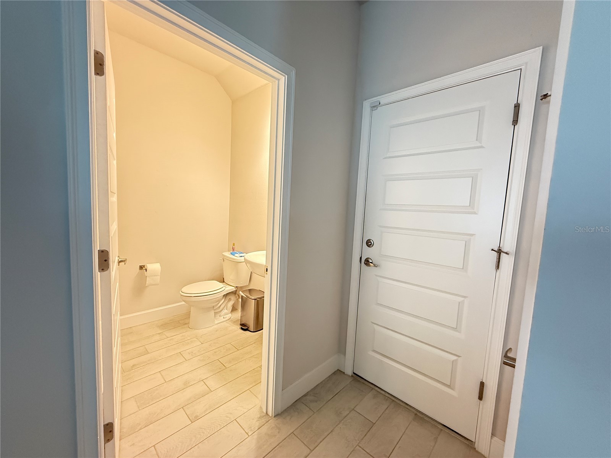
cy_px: 229
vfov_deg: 85.7
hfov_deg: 102.1
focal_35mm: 14
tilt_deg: -4.1
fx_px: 247
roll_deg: -2.6
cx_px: 306
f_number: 2.2
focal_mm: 2.22
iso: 640
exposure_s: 1/60
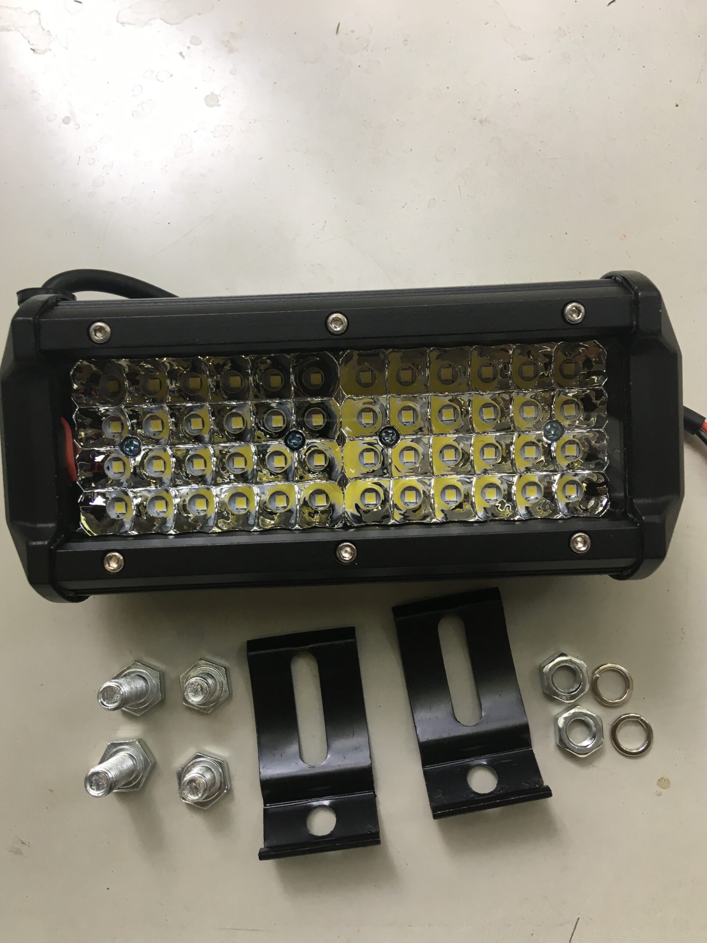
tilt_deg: -83.4
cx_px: 354
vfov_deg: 61.7
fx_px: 790
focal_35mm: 29
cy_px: 472
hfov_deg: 48.2
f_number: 2.2
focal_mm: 4.15
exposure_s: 1/33
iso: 25
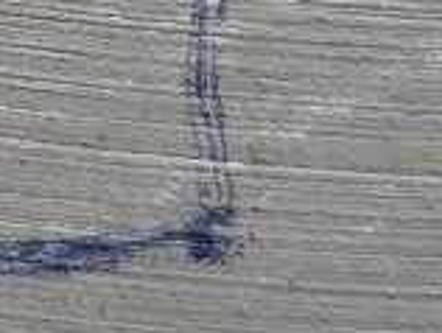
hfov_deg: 9.1
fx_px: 2622
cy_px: -411
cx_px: -428
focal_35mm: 205
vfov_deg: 6.9
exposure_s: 1/120
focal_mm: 5.52
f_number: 1.9
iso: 100
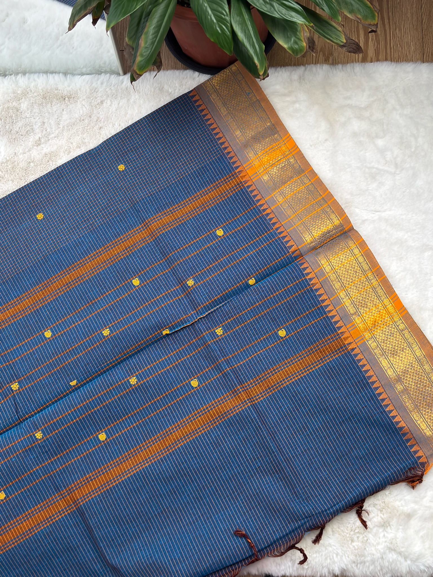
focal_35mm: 49
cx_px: 216
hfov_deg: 29.7
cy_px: 288
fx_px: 817
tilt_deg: -74.6
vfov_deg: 38.9
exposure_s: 1/50
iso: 40
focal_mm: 5.96
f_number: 1.6
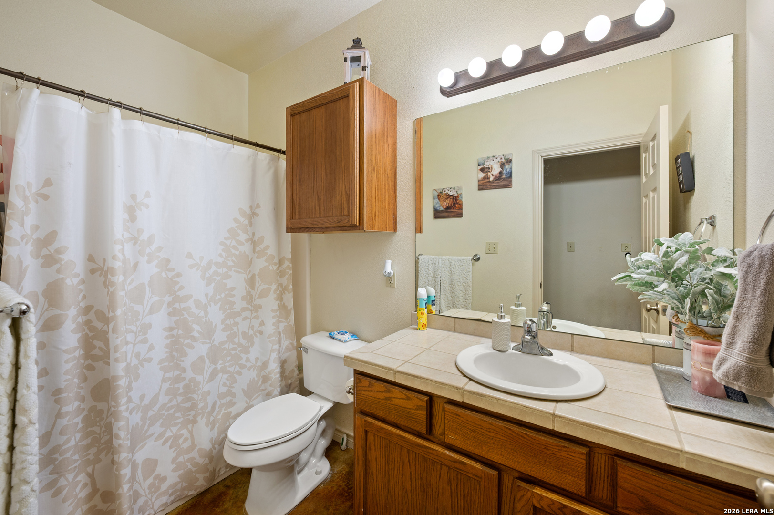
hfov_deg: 104.3
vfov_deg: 81.1
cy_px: 258
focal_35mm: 14
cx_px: 387
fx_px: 301
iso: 250
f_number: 9
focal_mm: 14
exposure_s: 1/4
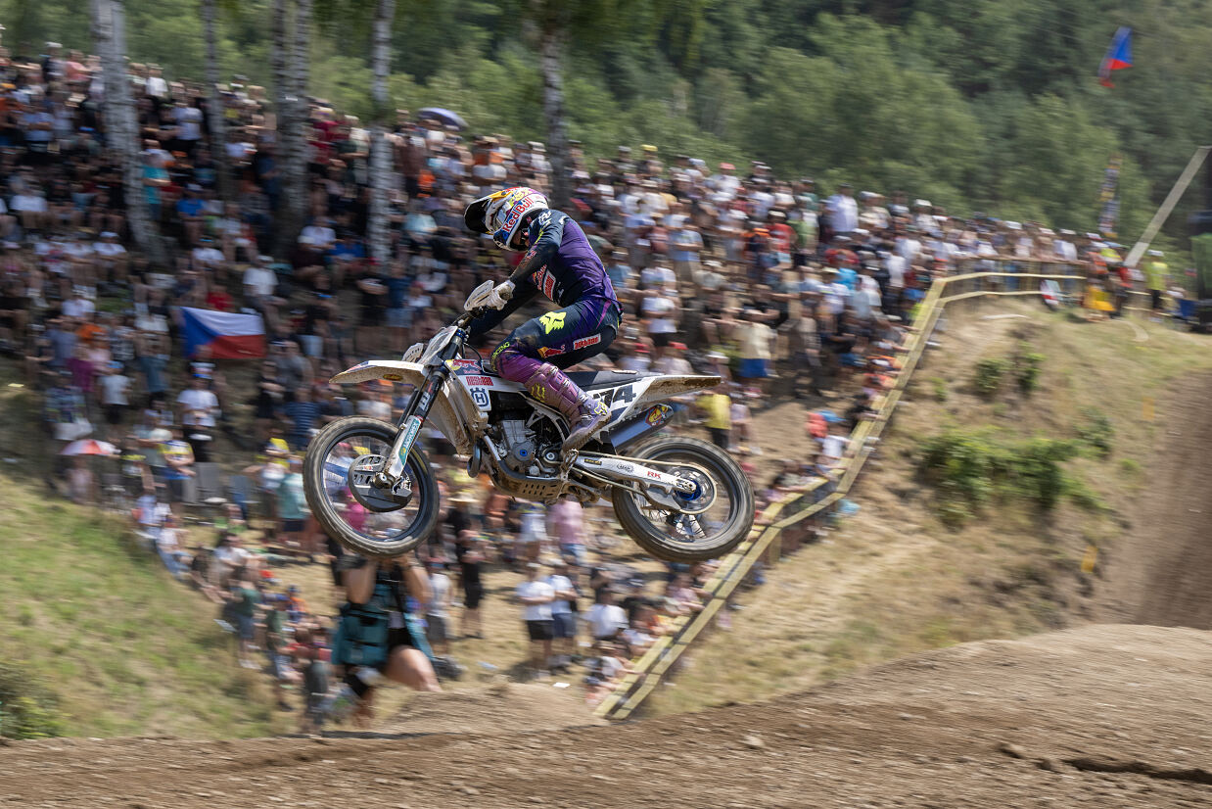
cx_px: 606
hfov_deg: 17.1
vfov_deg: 11.4
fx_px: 4041
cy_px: 404
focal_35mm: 120
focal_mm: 120
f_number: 13
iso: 200
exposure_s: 1/250
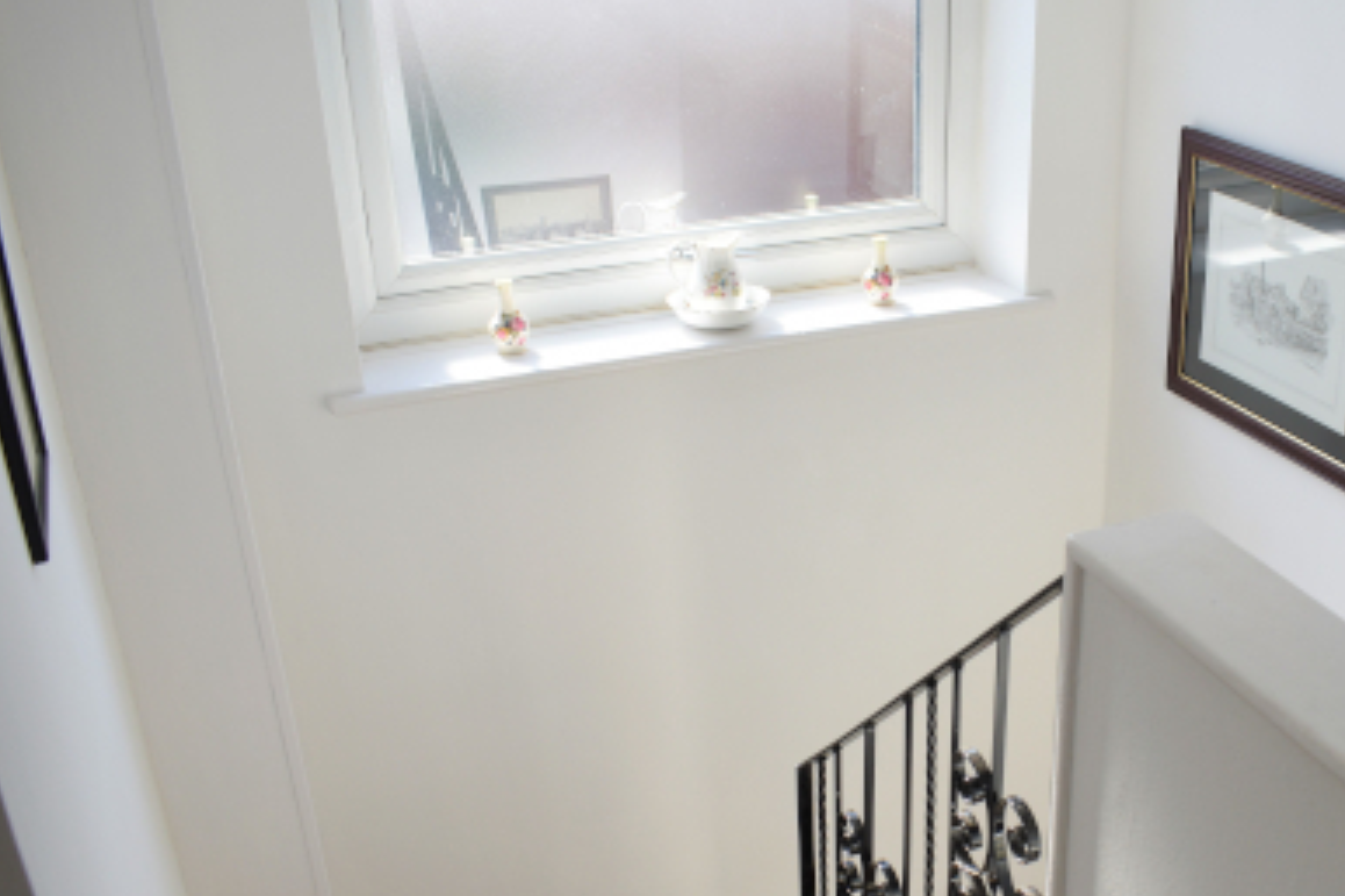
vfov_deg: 31.5
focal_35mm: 42
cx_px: 986
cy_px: 621
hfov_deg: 45.0
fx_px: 1568
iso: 100
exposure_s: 1/125
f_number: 5.6
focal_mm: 18
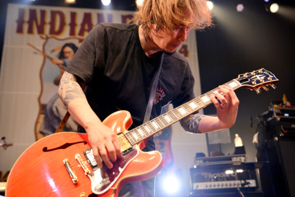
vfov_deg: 29.9
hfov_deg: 43.6
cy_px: 98
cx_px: 148
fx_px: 369
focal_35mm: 45
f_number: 4
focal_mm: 45
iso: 800
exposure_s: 1/640
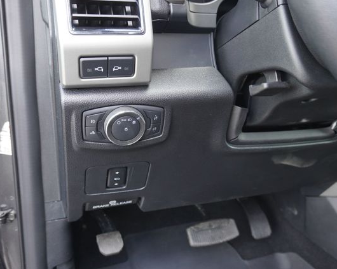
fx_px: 339
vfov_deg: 43.4
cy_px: 134
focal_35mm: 34
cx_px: 171
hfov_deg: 52.8
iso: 800
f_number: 4
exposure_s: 1/160
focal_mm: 20
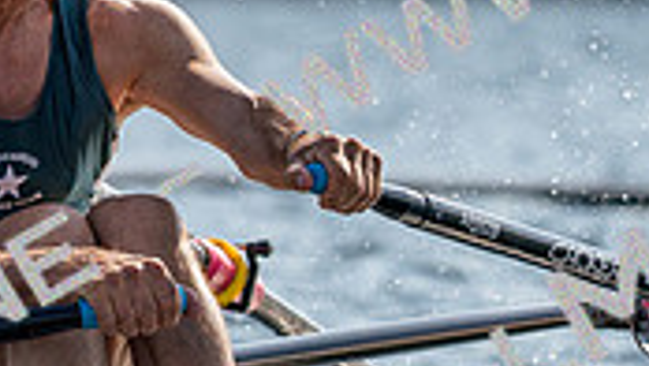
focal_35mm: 1092
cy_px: 200
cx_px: -11
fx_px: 18798
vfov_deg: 1.1
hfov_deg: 2.0
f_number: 6.3
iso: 200
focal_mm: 312
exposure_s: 1/1600
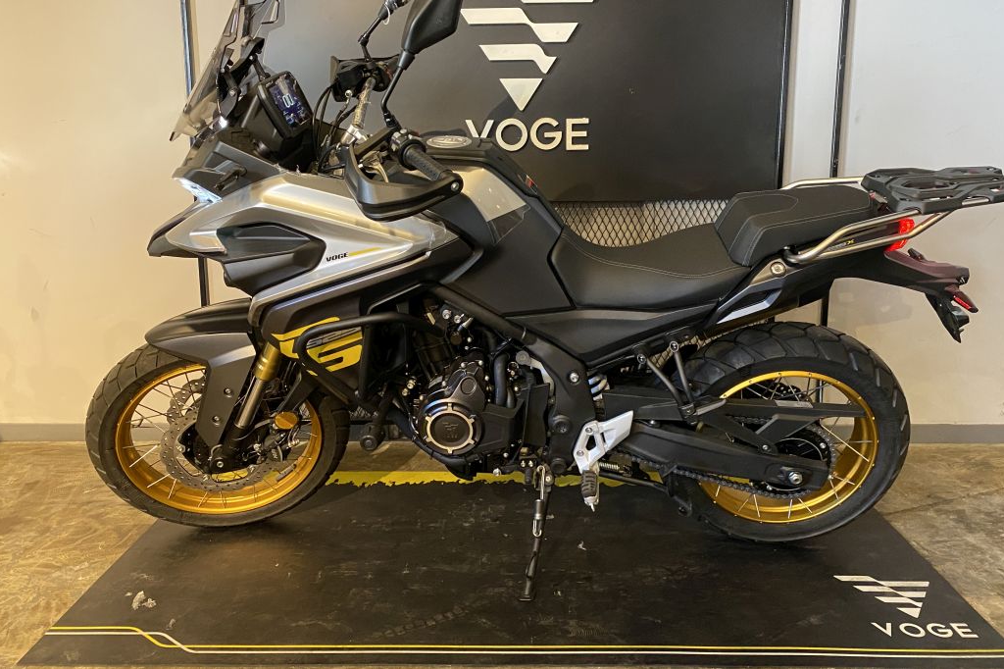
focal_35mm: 28
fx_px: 781
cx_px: 516
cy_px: 280
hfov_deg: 65.5
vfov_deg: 46.2
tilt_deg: -10.4
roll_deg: +0.2
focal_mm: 4.25
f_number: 1.8
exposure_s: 1/60
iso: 400
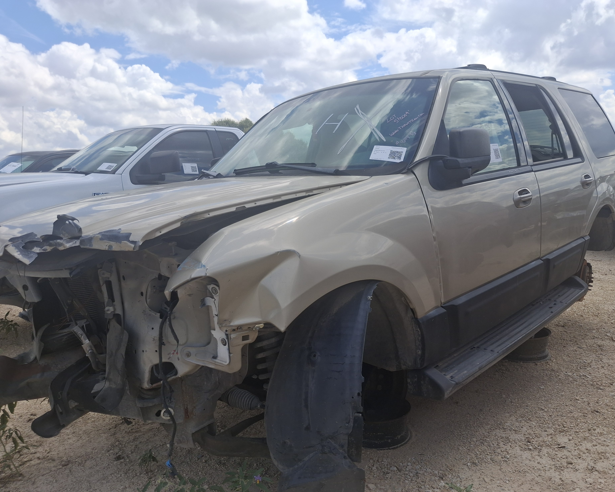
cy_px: 252
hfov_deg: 63.9
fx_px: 491
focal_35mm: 27
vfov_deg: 53.2
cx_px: 337
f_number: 1.8
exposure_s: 1/2415
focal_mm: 4.69
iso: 32
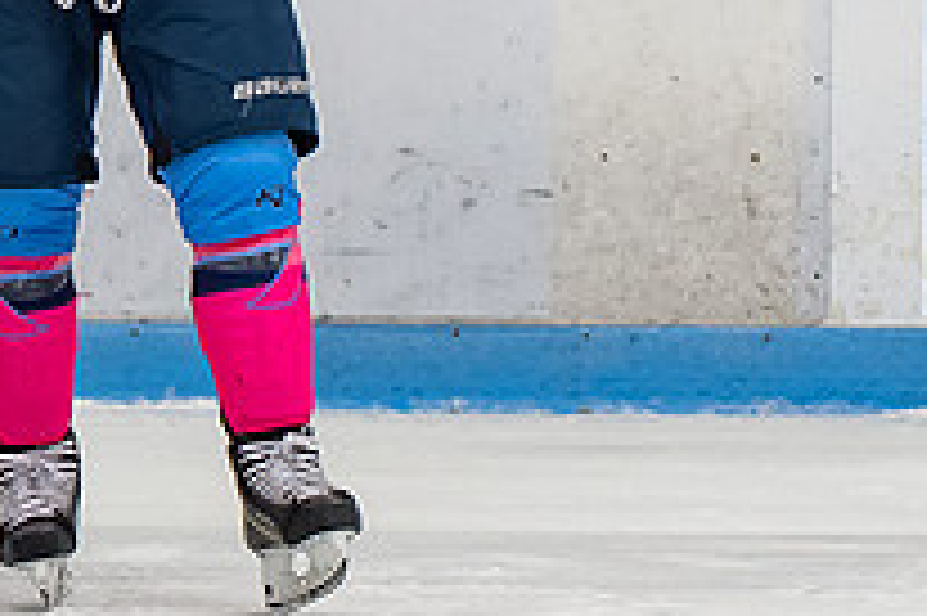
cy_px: -311
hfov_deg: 4.4
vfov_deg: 2.9
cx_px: -157
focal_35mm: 468
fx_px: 12041
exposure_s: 1/250
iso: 800
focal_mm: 70
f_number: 3.5
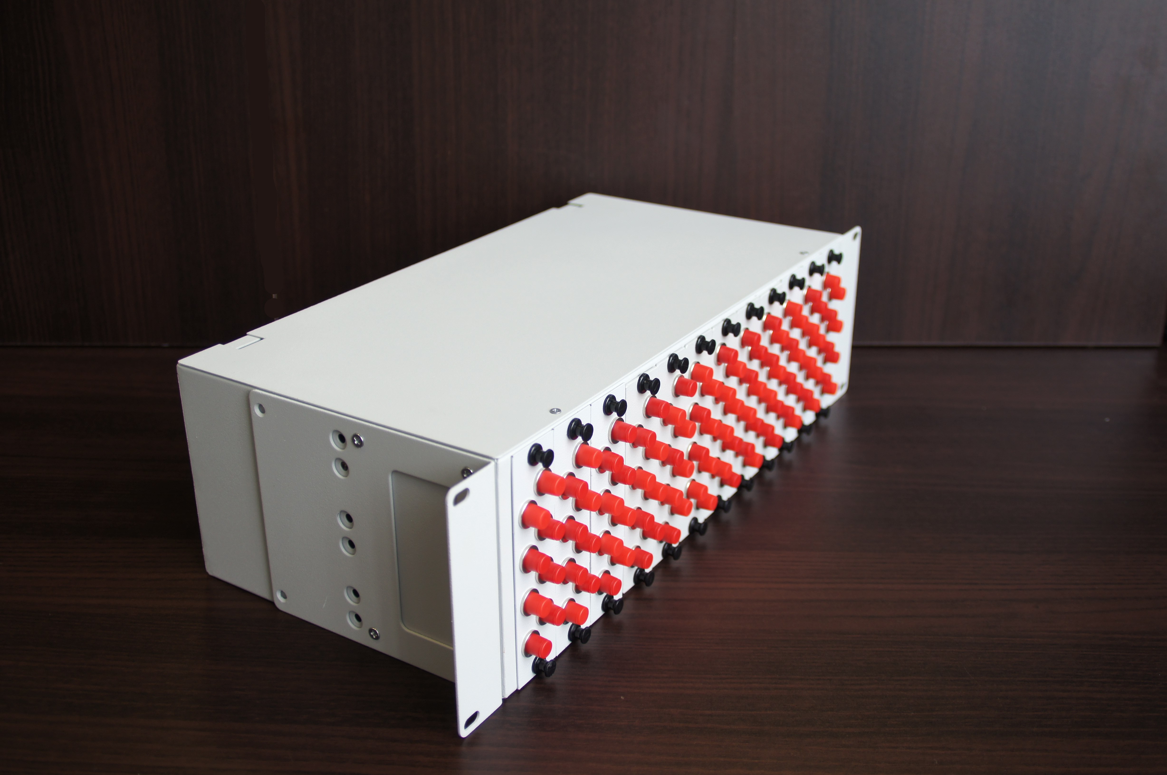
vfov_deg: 36.8
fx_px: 1166
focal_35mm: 36
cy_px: 388
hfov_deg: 53.2
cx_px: 584
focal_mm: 24
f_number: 3.5
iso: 125
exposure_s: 1/40
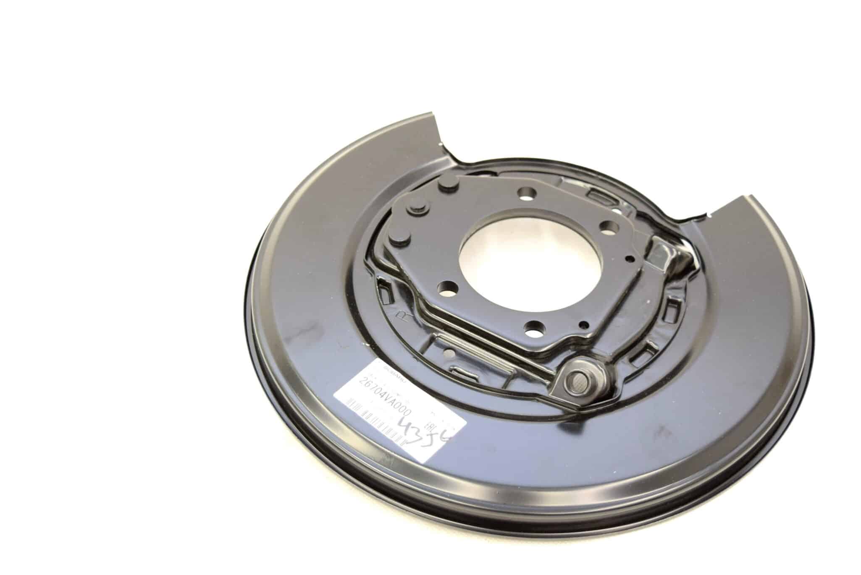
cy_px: 288
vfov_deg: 29.0
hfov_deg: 42.3
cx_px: 430
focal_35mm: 46
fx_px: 1113
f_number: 4.2
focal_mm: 31
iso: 400
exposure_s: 1/60
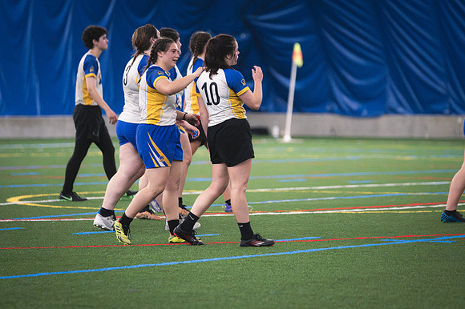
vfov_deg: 4.6
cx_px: 232
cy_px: 154
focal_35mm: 300
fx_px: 3873
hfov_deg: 6.9
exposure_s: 1/640
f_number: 2.8
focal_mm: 200
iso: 12800
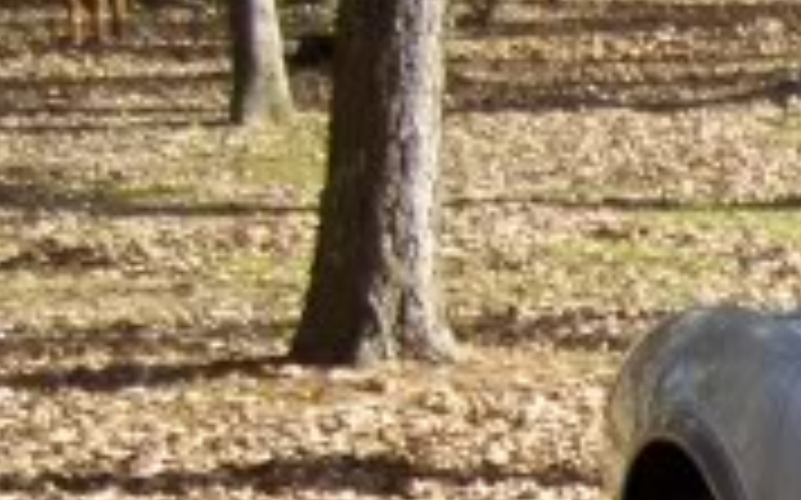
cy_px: 887
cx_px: 1773
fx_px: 3949
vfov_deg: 7.1
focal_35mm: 181
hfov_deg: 10.4
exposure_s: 1/200
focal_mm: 6.3
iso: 64
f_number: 2.8
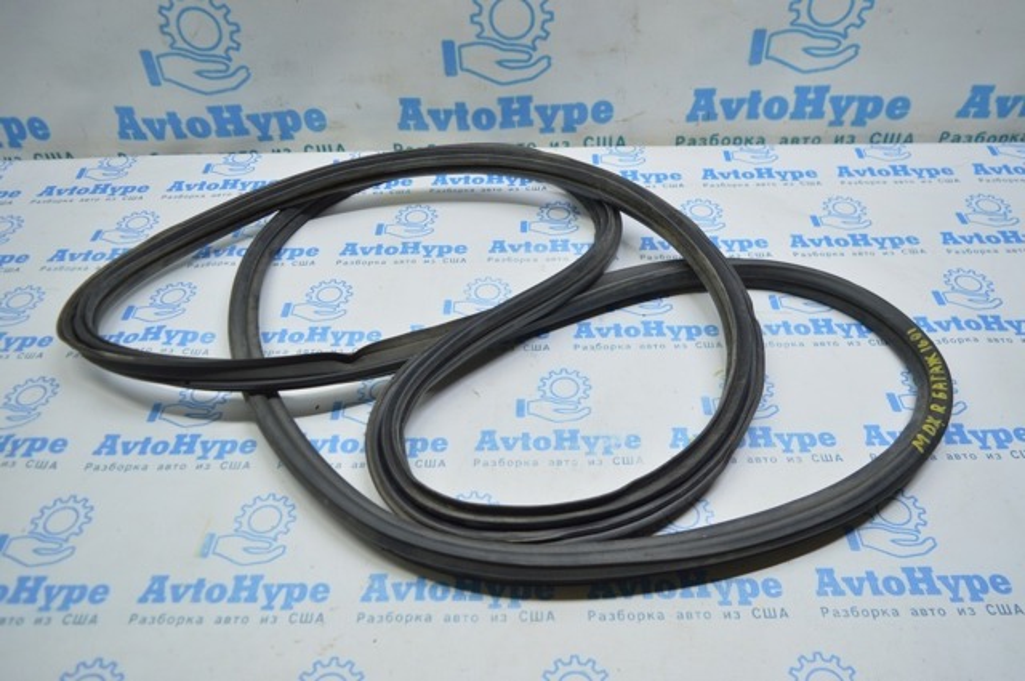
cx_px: 512
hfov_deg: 67.4
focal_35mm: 27
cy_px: 340
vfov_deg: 47.8
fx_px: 768
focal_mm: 18
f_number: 3.5
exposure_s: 1/80
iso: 400
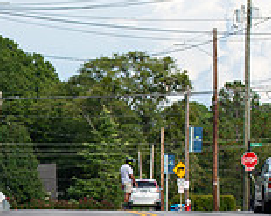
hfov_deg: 5.5
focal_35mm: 348
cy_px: 240
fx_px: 2791
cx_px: -73
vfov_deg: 4.4
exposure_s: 1/640
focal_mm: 75
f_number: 6.3
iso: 250
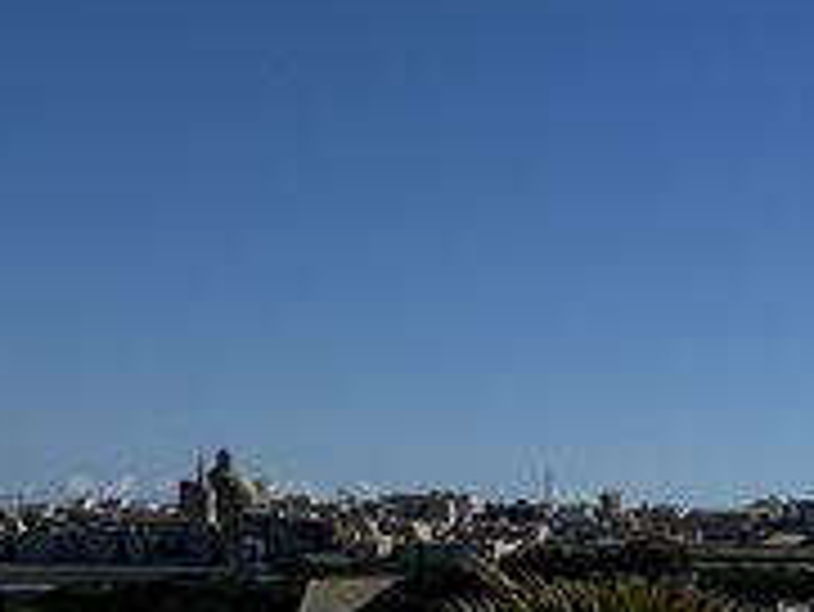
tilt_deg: -1.9
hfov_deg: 17.0
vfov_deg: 18.2
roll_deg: -1.4
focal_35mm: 79
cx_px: 1700
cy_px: 626
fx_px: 1859
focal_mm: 2.22
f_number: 2.2
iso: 50
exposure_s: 1/4630
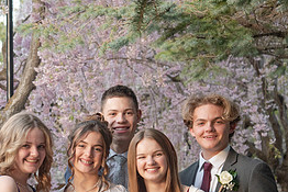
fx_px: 1097
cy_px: 210
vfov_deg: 9.9
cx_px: 43
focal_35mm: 137
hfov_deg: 14.8
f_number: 5.6
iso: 800
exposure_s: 1/125
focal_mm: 62
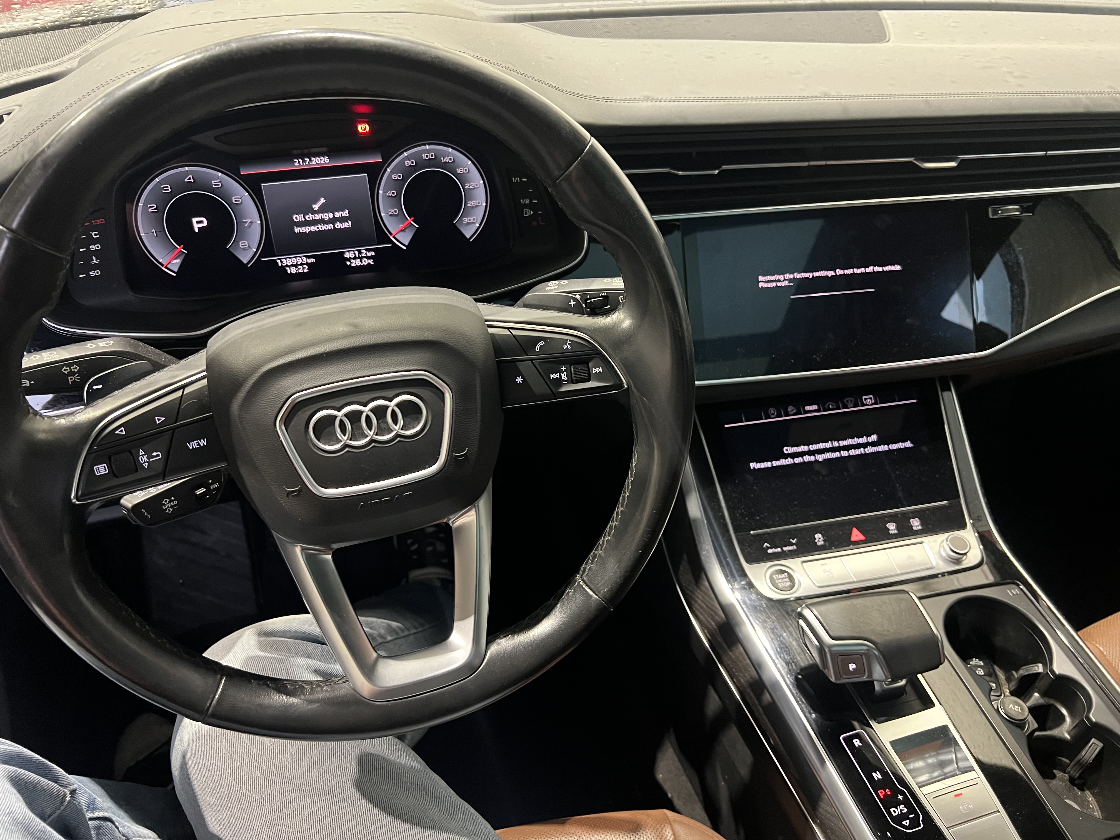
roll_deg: -1.4
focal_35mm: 26
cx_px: 560
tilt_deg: -38.2
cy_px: 420
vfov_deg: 53.1
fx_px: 841
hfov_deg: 67.3
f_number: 1.5
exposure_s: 1/40
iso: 640
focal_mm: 5.7
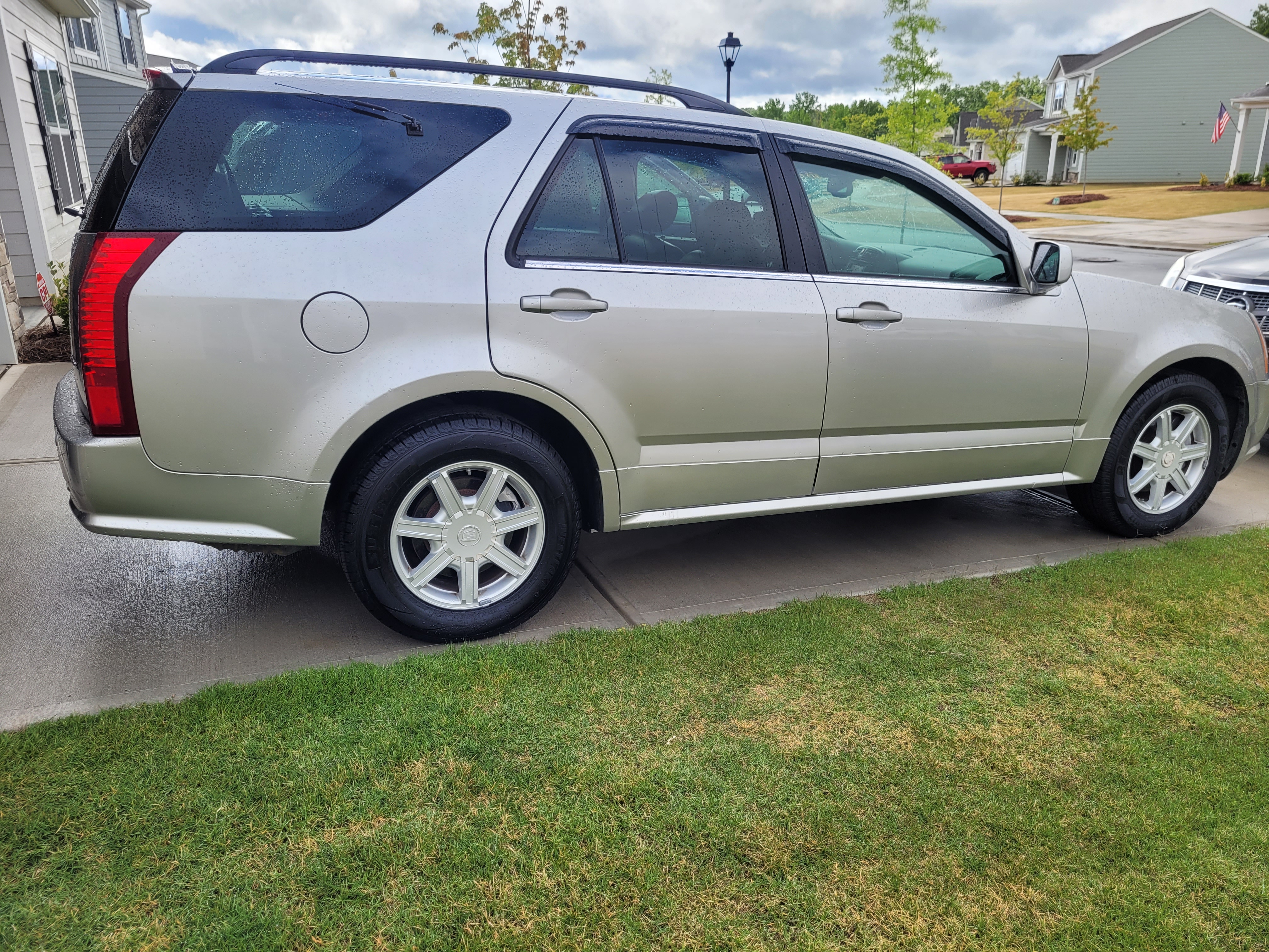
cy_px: 476
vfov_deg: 53.1
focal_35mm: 26
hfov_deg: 67.3
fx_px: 953
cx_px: 634
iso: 40
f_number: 1.8
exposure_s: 1/973
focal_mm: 5.4
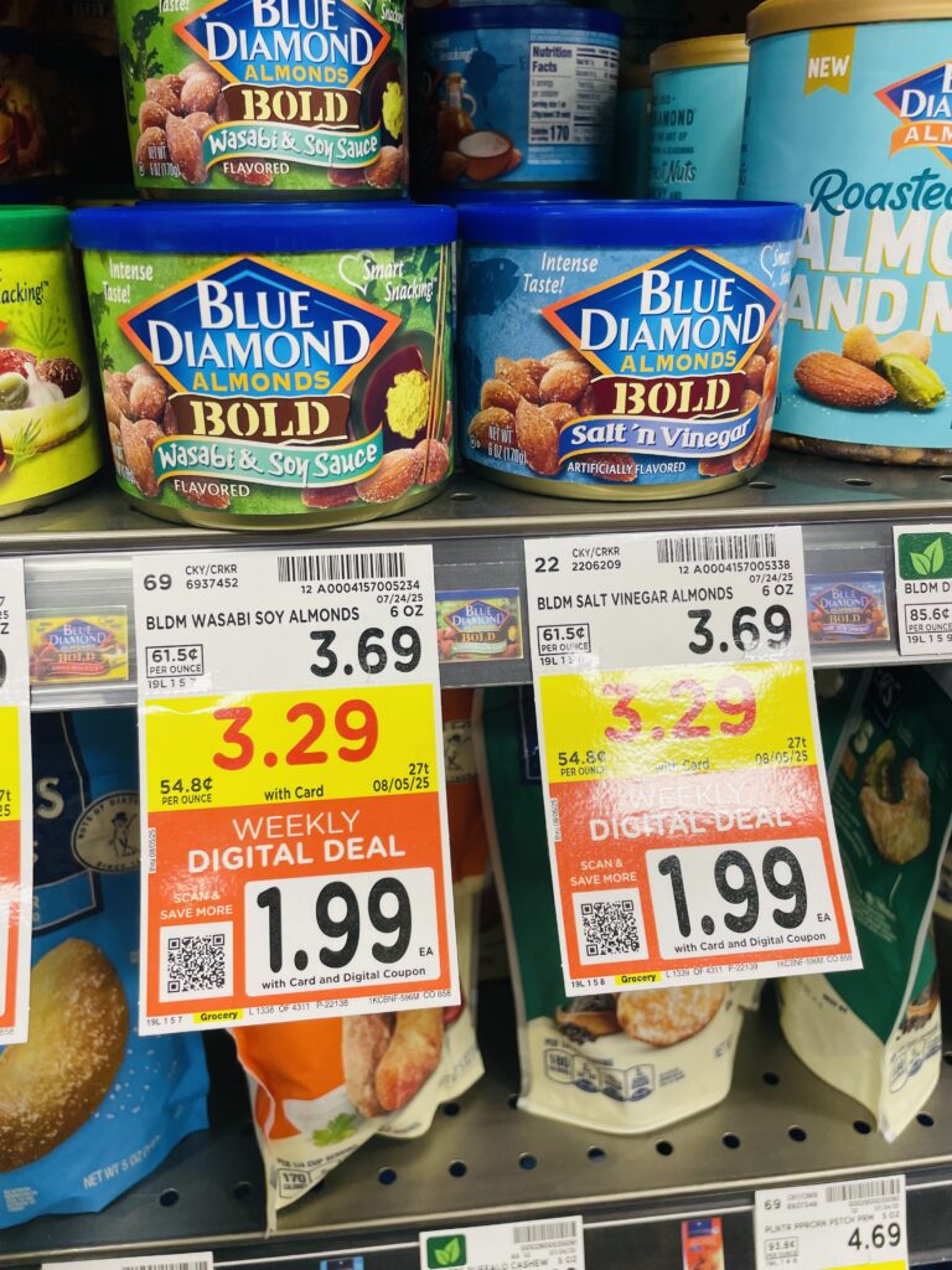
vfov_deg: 67.3
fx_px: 953
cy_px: 635
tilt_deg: -26.7
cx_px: 476
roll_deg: +0.8
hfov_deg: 53.1
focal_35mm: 26
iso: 64
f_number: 1.6
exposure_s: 1/60
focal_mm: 4.2
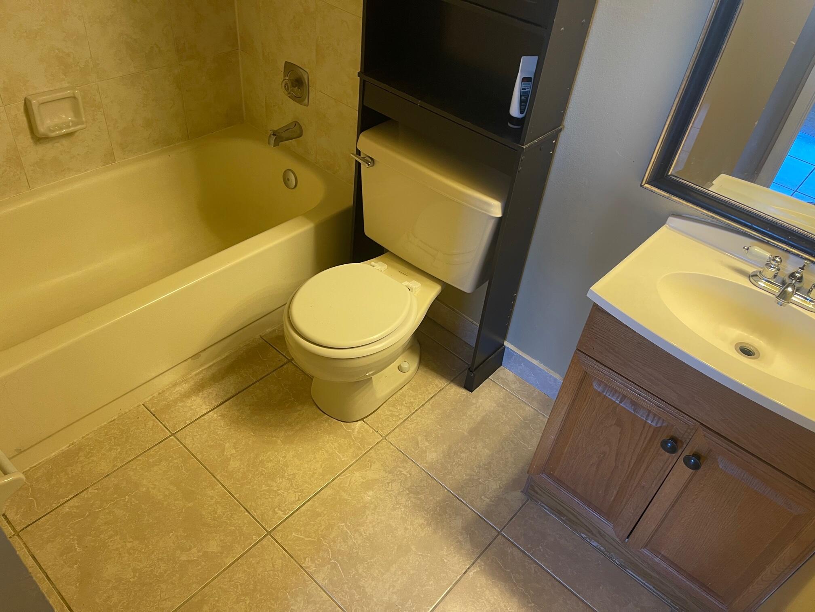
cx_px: 408
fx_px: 612
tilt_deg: -42.1
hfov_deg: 67.3
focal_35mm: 26
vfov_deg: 53.1
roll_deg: -7.8
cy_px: 306
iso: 125
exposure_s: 1/60
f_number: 1.6
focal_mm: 5.1
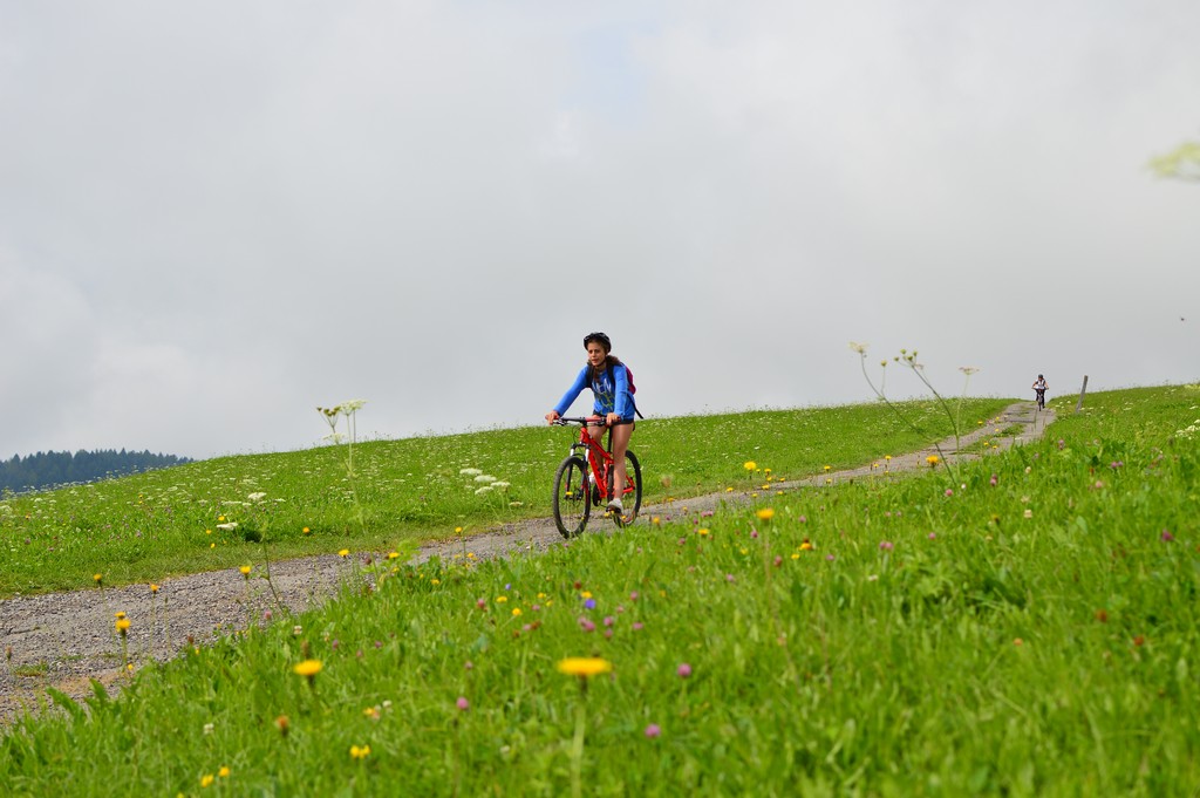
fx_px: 1749
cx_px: 600
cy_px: 399
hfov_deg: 37.9
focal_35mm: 52
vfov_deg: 25.7
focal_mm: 35
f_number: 4.5
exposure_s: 1/1000
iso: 100
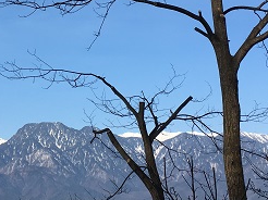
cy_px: 35
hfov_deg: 22.7
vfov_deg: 17.2
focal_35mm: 85
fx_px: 657
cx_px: 48
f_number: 2.2
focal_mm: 4.15
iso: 25
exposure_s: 1/1425
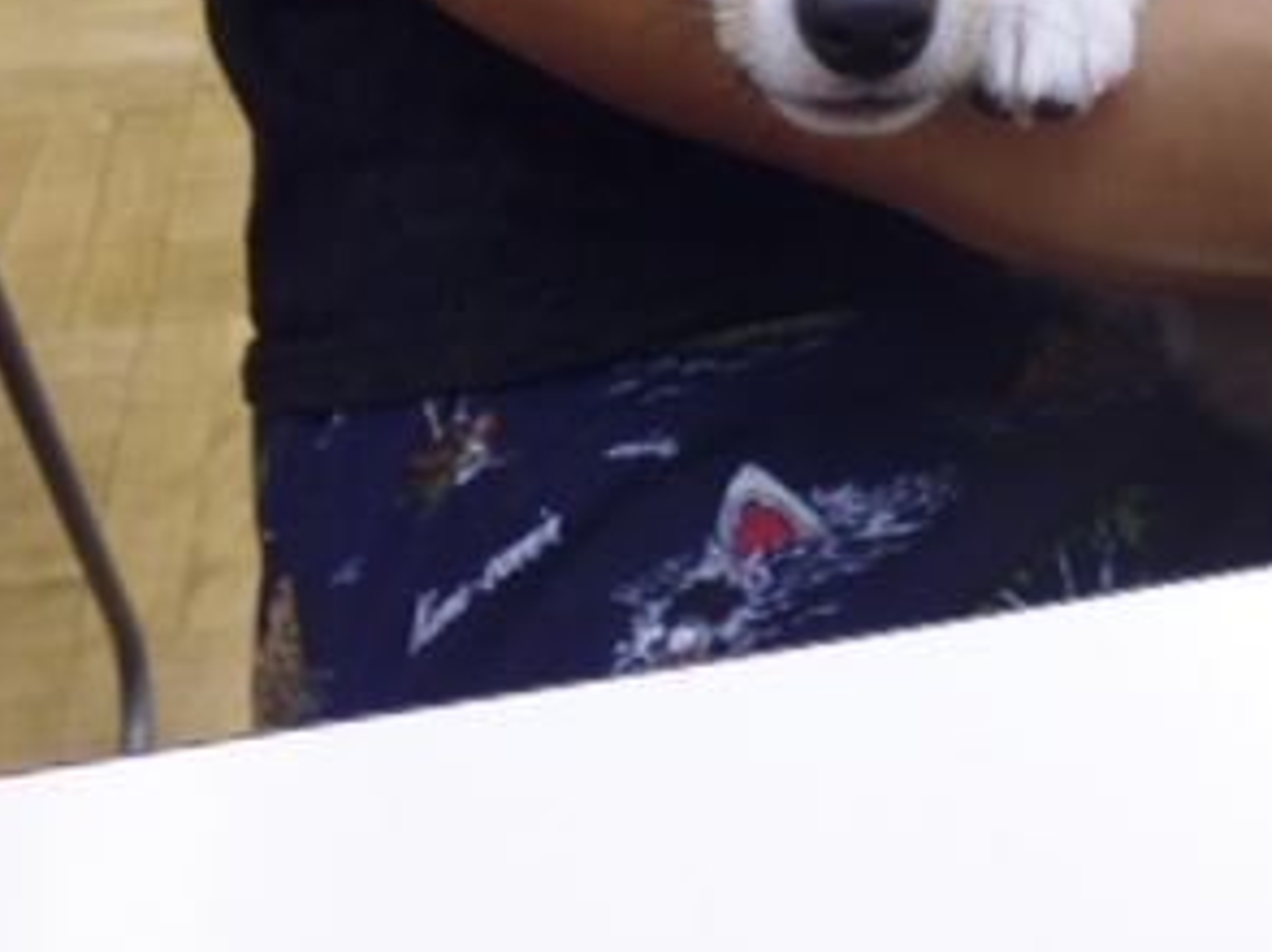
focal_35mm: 49
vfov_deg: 27.9
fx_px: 1799
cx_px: 904
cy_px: 4
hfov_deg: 38.2
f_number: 2.8
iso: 320
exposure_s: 1/60
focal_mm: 4.3
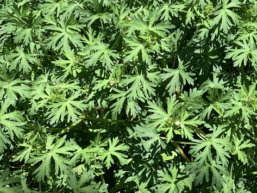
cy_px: -34
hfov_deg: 27.4
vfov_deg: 20.9
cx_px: 266
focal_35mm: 66
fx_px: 490
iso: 25
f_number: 1.8
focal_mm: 4.25
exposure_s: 1/1088
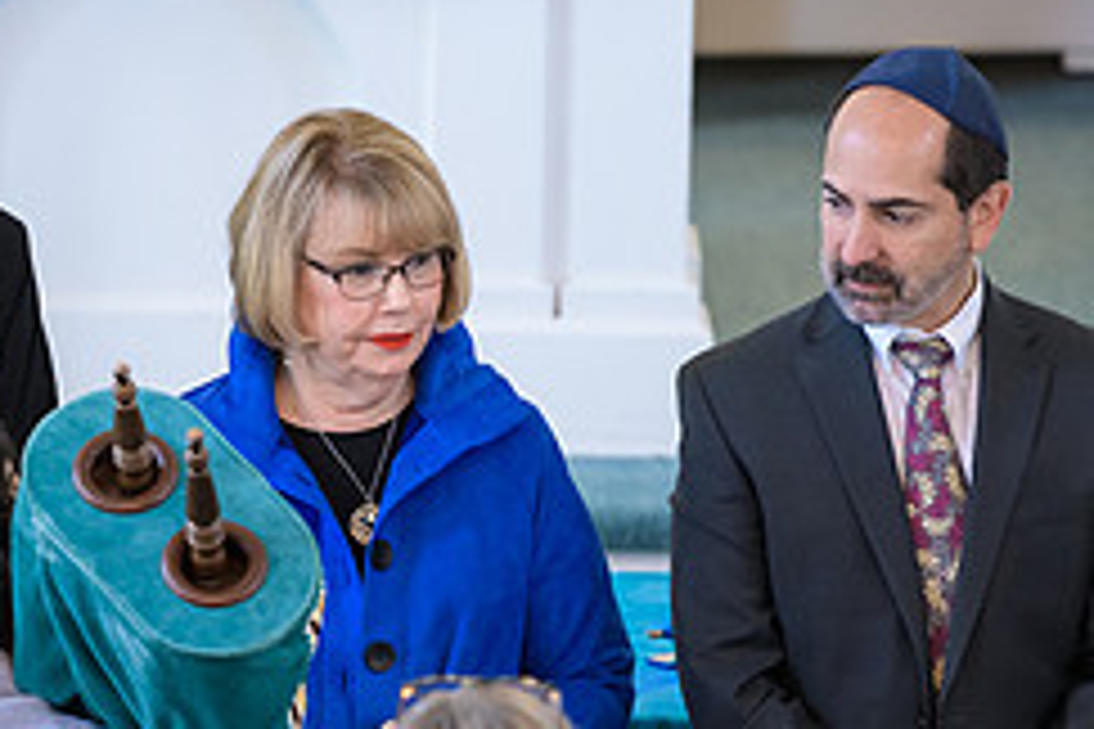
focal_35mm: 477
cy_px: 448
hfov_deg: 4.3
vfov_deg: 2.9
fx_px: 14494
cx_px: 383
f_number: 3.2
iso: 1250
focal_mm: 200
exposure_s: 1/125
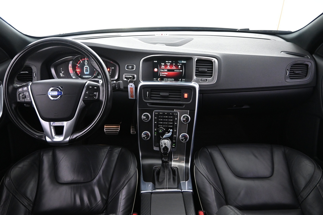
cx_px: 162
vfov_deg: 53.1
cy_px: 108
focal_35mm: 24
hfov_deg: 73.7
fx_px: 215
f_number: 3.5
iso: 3200
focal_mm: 16
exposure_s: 1/30
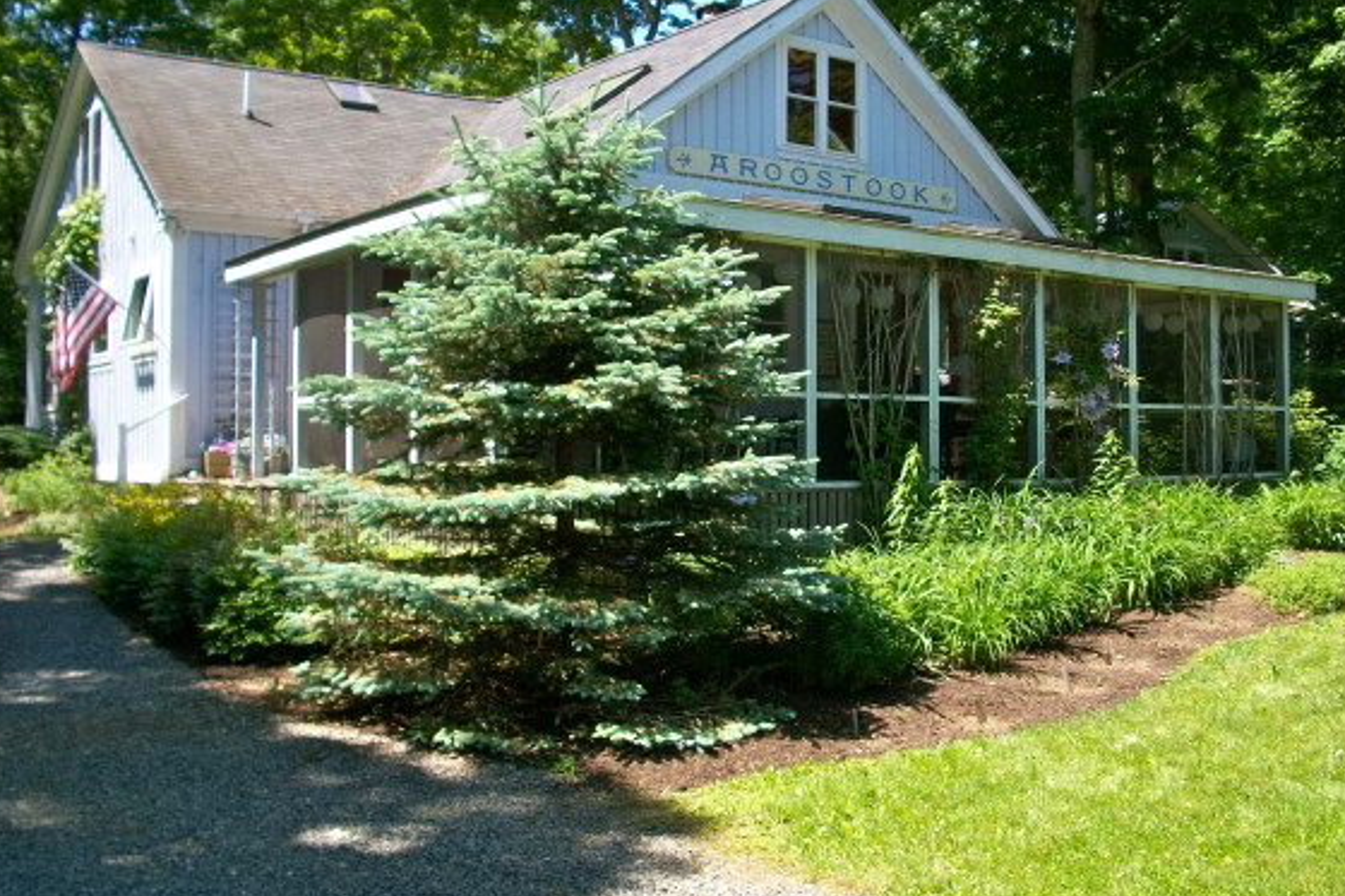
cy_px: 444
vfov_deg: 34.2
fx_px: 1457
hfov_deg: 49.6
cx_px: 682
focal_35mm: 39
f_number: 3.1
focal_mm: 6.3
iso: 80
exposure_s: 1/400
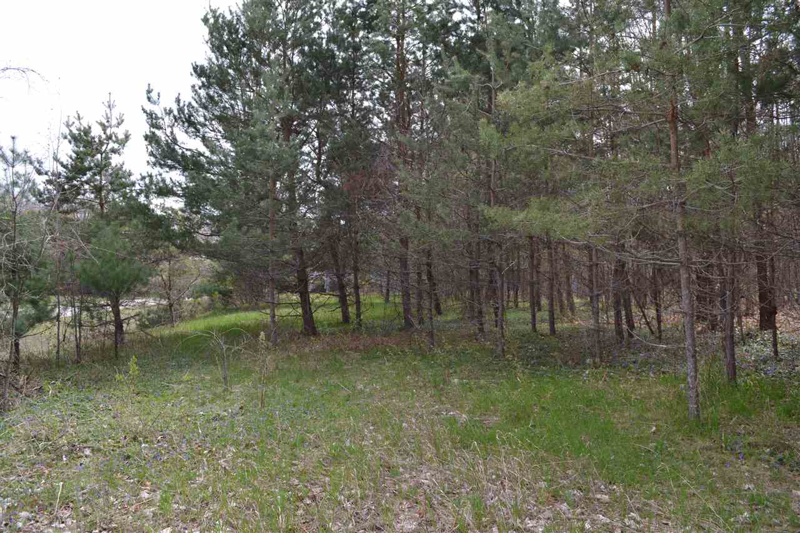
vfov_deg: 47.9
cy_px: 266
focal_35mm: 27
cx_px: 400
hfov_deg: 67.4
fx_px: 600
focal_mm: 18
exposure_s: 1/200
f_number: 5.6
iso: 100
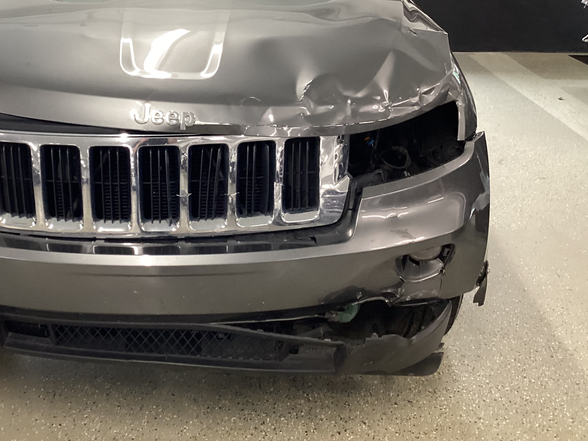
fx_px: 747
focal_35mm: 44
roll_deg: +0.3
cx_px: 187
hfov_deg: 42.3
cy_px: 172
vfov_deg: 32.8
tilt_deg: -21.2
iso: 250
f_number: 2.4
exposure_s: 1/50
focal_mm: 3.3
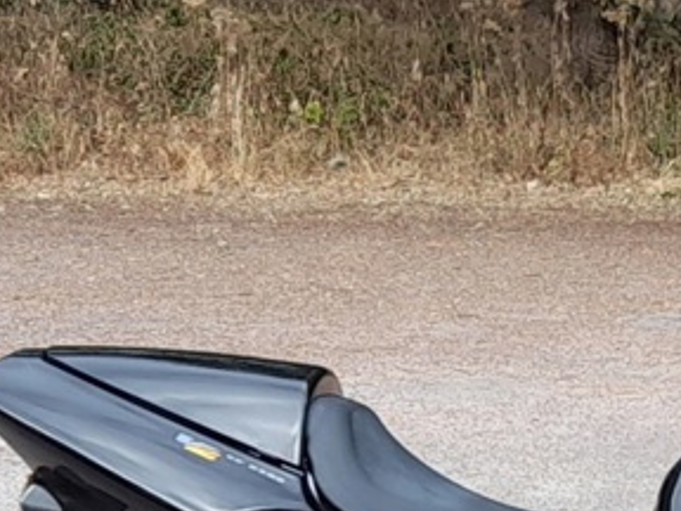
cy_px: 665
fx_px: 2046
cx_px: 856
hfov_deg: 17.8
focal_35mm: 104
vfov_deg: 13.7
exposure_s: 1/120
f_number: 2
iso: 20
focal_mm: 4.6
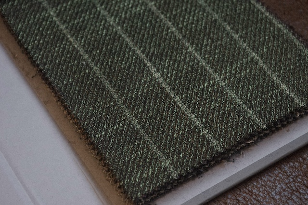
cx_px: 154
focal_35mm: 82
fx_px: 701
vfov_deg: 16.6
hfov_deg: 24.8
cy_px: 102
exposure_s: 1/125
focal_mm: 55
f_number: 8
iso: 6400
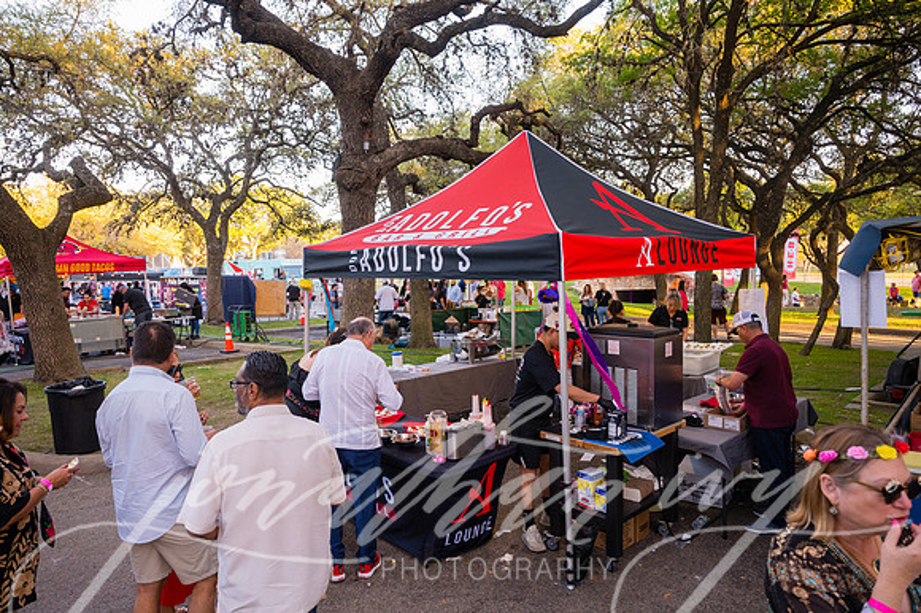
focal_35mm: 24
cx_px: 460
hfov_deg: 73.8
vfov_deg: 53.1
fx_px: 614
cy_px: 306
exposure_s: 1/400
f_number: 4
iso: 1250
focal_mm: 24
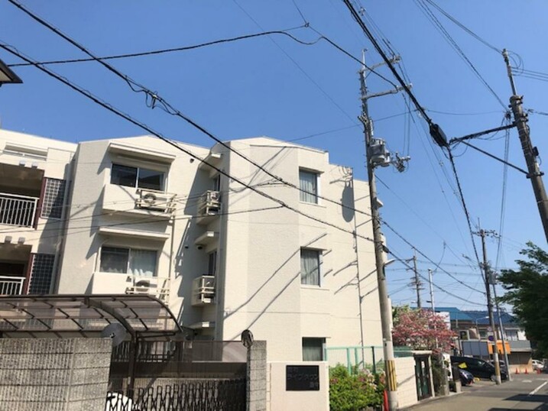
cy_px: 206
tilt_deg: +18.0
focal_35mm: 28
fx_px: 443
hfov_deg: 63.4
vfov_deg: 49.8
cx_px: 274
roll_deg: +0.1
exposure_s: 1/3472
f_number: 1.8
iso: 25
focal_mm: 3.99
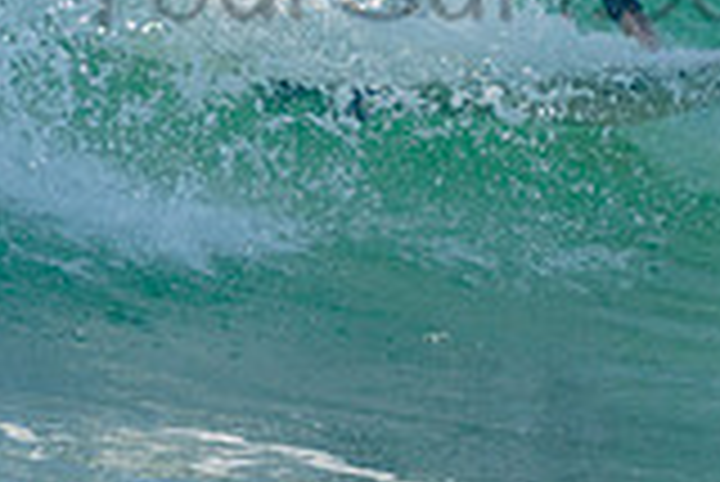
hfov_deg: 1.0
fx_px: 43418
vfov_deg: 0.6
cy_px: -83
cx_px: 540
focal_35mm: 2169
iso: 280
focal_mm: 400
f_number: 5.6
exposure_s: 1/1250
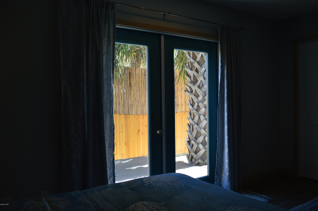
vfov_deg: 43.5
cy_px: 106
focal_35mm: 30
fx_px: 265
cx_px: 159
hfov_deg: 62.0
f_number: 4.5
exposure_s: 1/80
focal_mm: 20
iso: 100
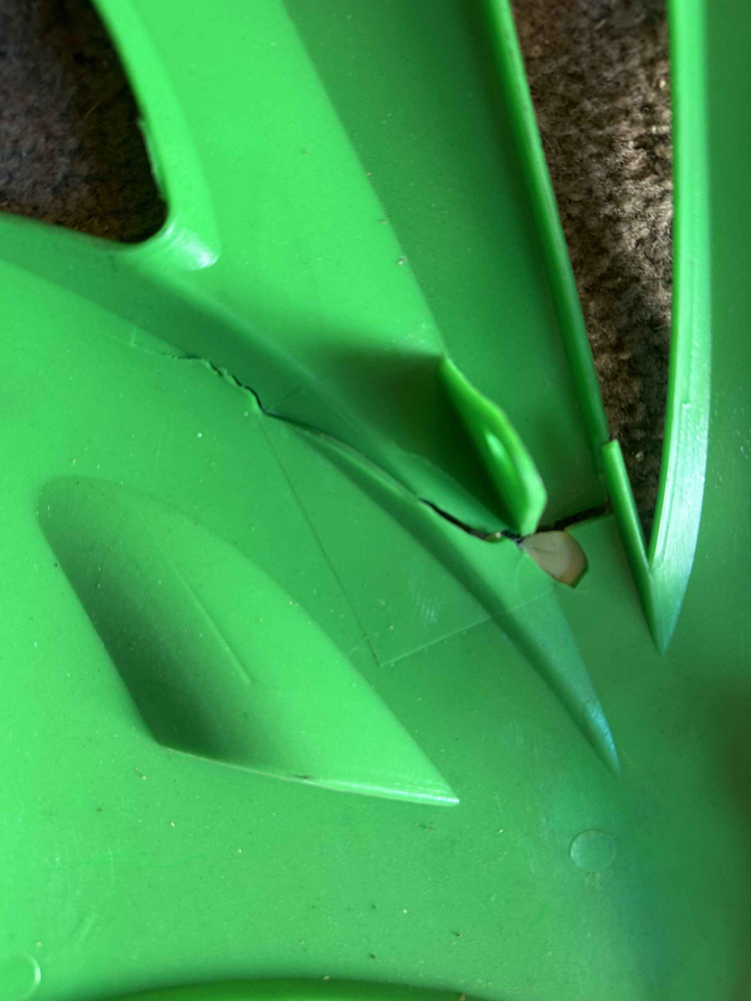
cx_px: 376
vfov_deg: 71.6
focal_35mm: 24
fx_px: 694
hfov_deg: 56.8
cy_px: 500
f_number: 1.78
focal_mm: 6.86
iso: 160
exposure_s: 1/50
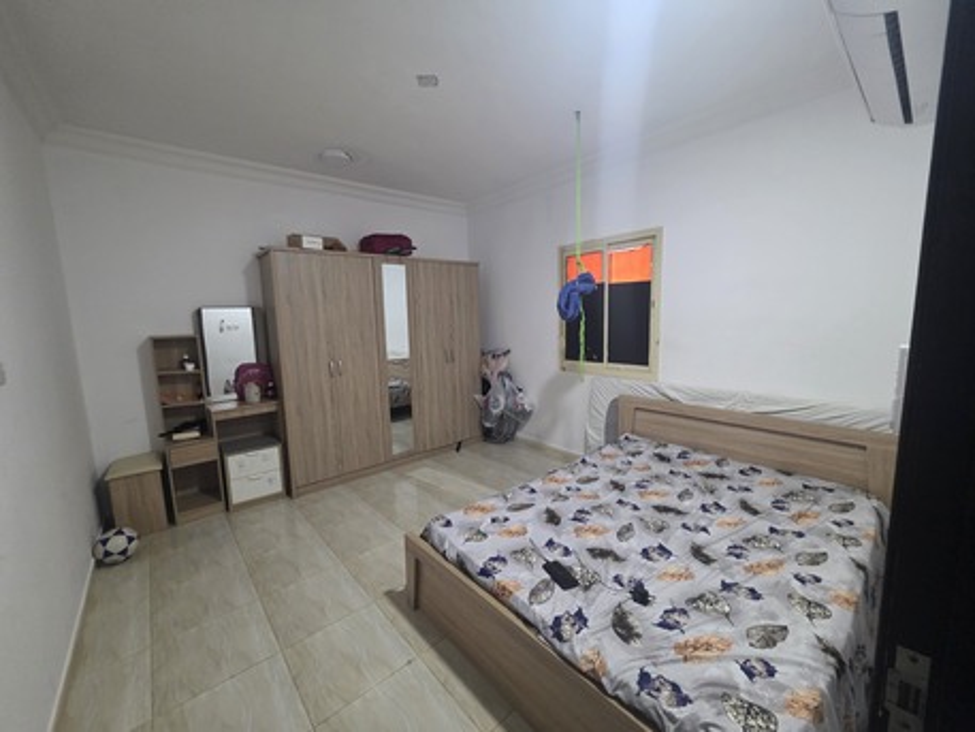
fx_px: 366
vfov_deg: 89.9
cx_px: 488
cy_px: 366
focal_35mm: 13
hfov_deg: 106.2
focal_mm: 2.2
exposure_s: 1/60
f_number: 1.9
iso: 500
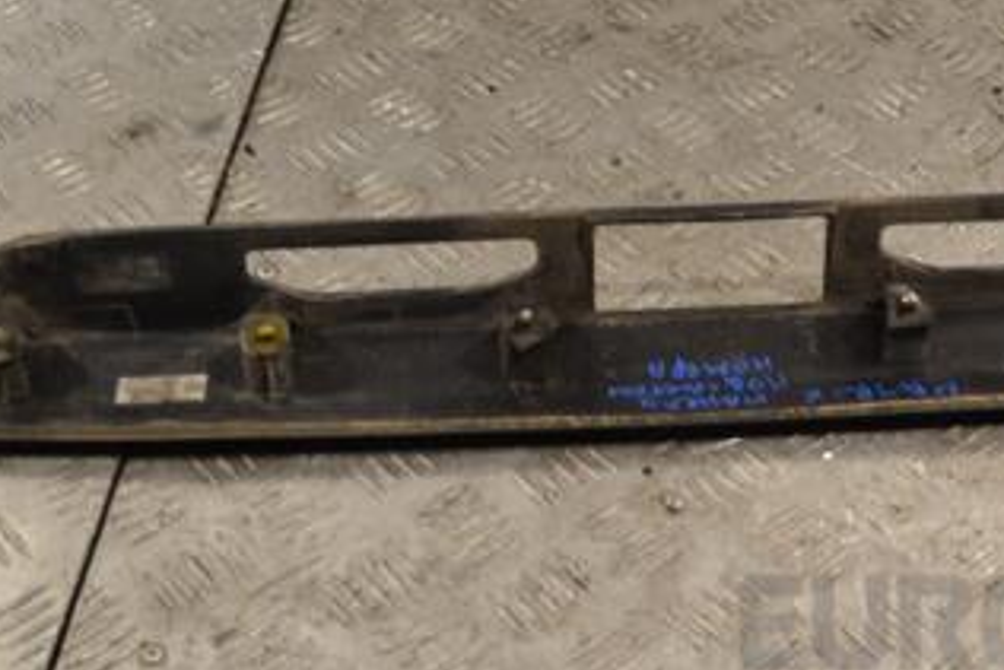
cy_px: 200
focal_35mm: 74
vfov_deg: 18.4
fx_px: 2065
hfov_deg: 27.1
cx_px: 680
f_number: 5.6
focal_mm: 26
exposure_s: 1/125
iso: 320
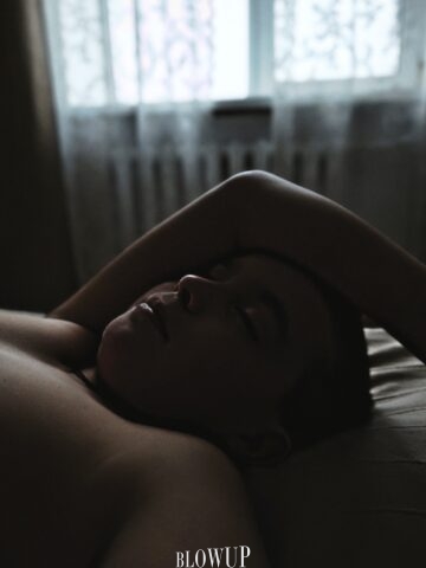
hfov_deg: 58.9
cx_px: 213
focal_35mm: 23
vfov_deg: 73.9
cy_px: 284
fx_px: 377
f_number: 1.7
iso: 160
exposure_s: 1/100
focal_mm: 5.35
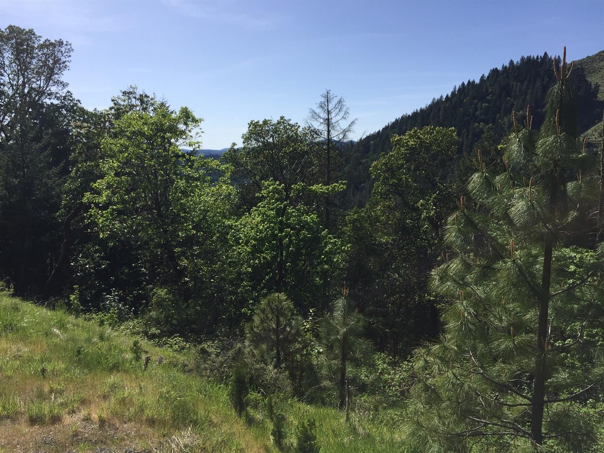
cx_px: 302
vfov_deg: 48.2
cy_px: 226
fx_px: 506
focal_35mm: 29
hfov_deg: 61.7
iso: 32
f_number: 2.2
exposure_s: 1/2083
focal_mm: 4.15
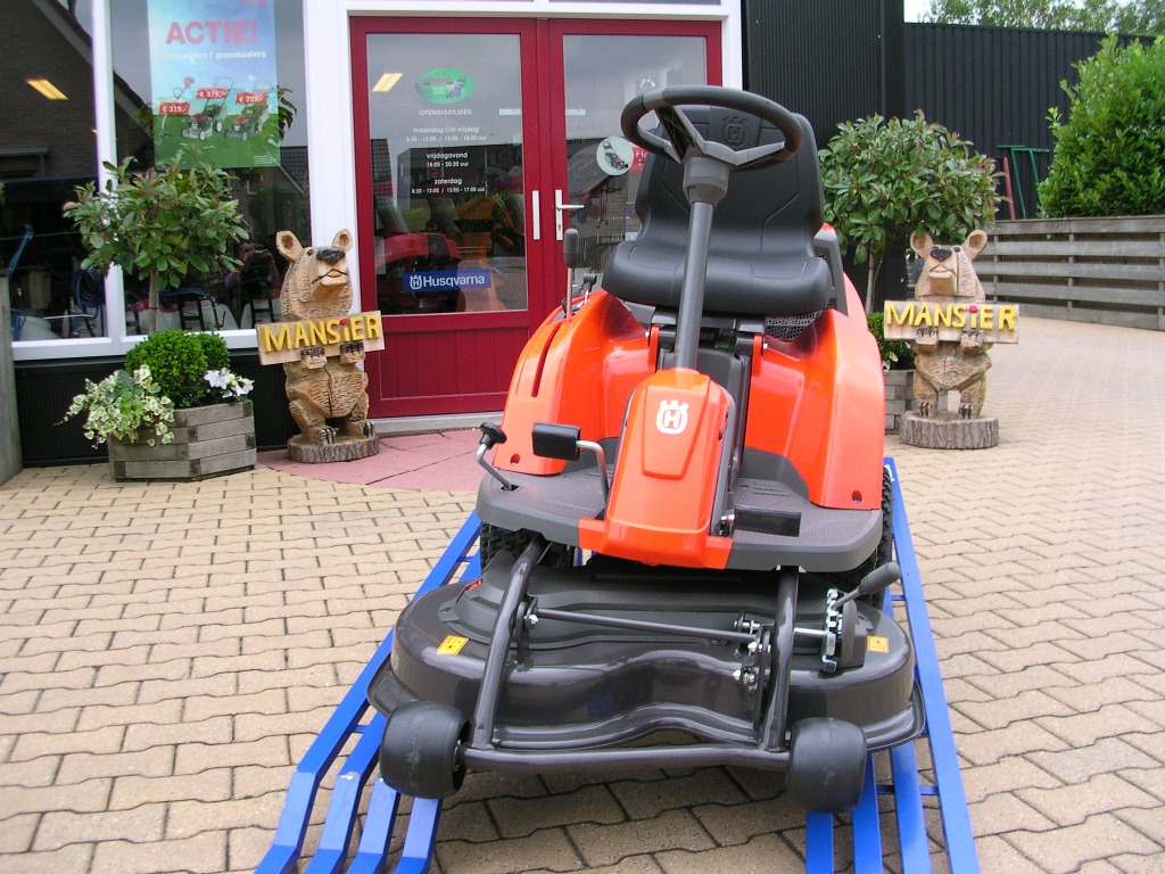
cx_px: 582
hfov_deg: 50.1
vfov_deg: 38.7
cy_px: 437
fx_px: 1245
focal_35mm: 37
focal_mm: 5.6
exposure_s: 1/107
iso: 100
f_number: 2.7
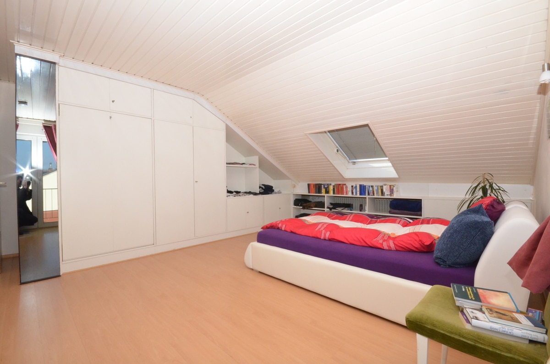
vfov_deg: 77.1
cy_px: 182
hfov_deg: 100.5
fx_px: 229
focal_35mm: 15
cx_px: 275
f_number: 18
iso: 2500
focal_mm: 10
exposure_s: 1/200
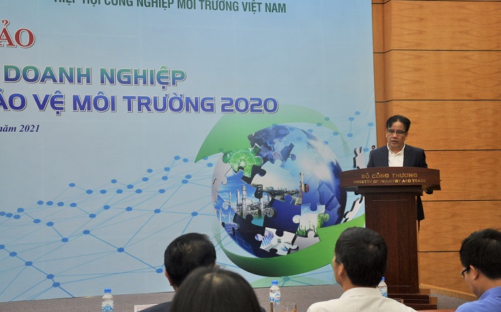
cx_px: 252
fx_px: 949
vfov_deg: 18.7
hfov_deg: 29.6
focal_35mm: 70
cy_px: 155
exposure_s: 1/30
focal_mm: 45
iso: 640
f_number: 4.8
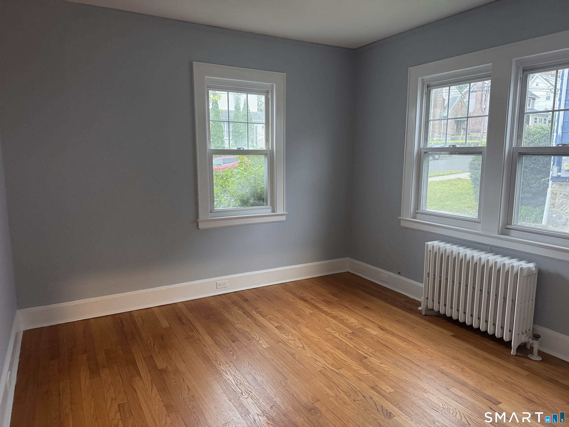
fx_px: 394
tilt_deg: -8.6
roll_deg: -1.1
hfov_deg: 71.6
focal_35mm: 24
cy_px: 214
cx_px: 284
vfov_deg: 56.8
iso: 500
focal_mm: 6.76
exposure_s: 1/60
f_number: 1.78
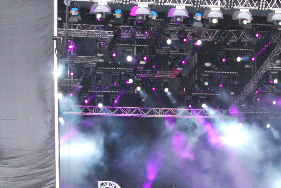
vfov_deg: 7.2
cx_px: 164
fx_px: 1501
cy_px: 157
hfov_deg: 10.7
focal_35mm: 192
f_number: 6.3
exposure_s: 1/400
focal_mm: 46
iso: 1600
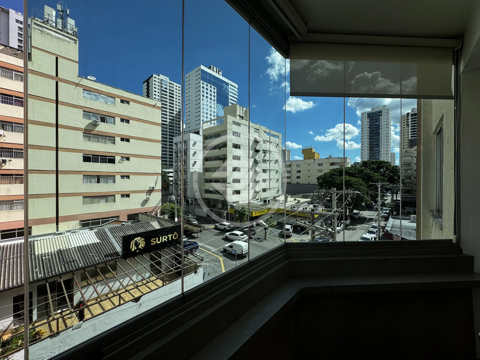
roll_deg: +0.0
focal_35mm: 14
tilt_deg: +0.1
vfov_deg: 85.7
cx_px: 240
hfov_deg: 102.1
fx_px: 194
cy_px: 180
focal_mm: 2.22
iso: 50
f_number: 2.2
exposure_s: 1/1976
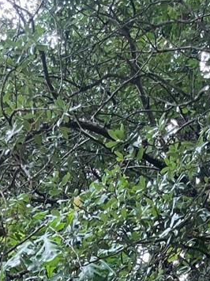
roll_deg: +0.1
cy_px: 688
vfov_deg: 11.0
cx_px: 129
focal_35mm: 150
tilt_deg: +2.5
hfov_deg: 9.9
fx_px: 1214
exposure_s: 1/264
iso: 50
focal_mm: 5.1
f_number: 1.6
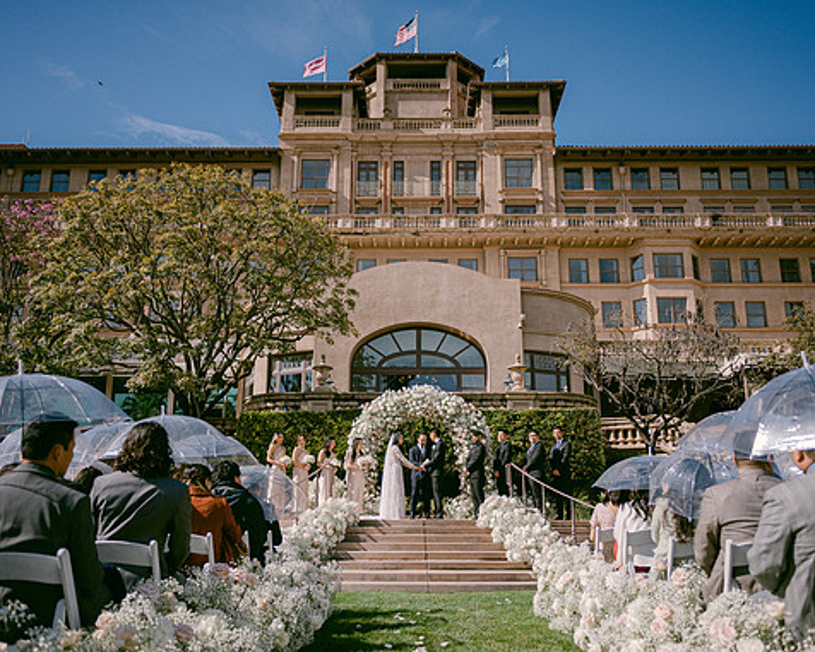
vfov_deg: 45.8
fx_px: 772
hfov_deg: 55.7
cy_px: 327
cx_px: 408
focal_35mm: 32
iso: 100
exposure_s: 1/3200
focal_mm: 28
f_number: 2.8
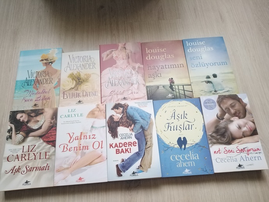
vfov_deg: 53.1
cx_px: 134
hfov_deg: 67.3
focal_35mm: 26
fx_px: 202
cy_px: 101
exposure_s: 1/24
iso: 373
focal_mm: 3.62
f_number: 1.8
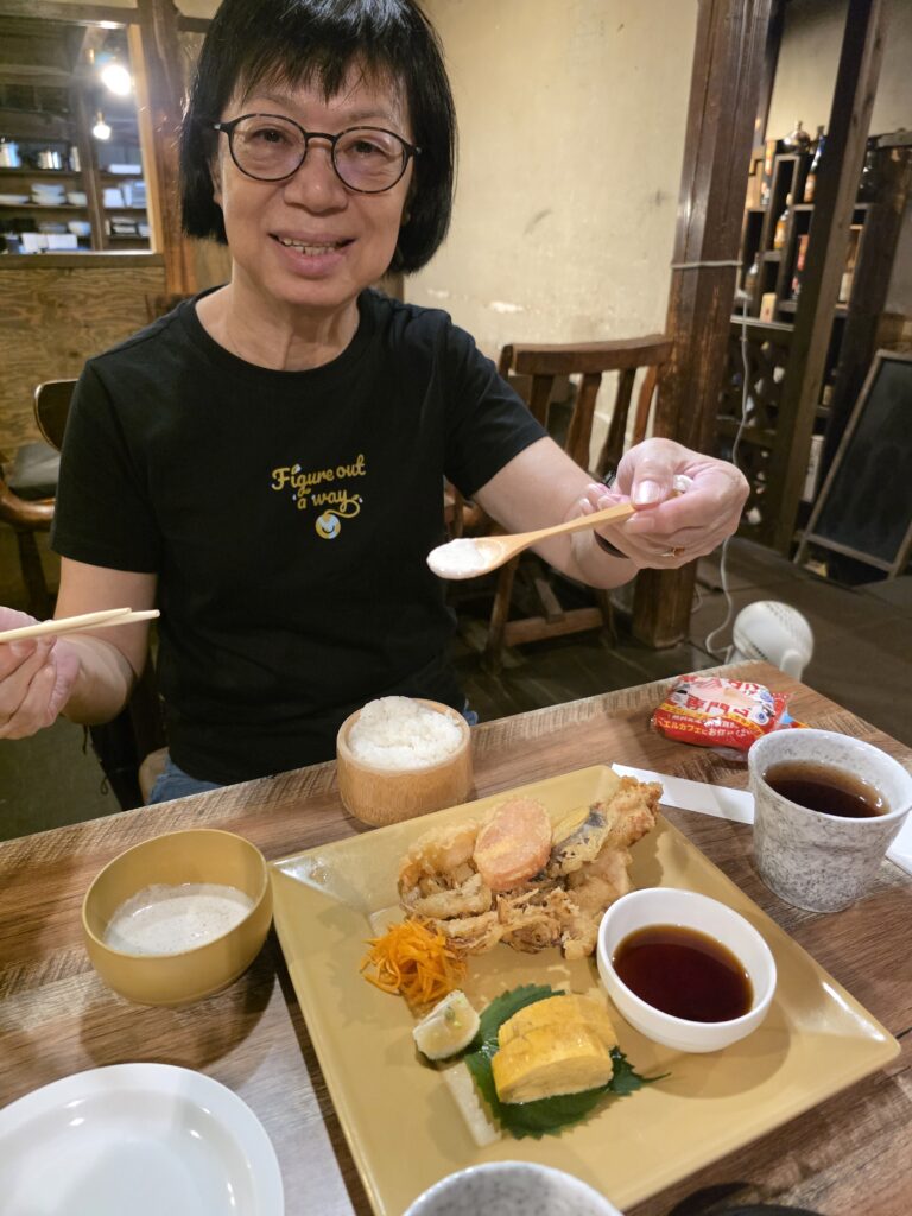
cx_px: 456
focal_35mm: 23
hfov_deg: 58.9
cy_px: 608
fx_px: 808
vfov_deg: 73.9
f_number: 1.7
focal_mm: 6.3
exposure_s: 1/60
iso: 2000
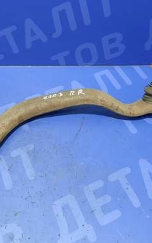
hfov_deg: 28.6
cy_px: 112
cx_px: 32
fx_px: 291
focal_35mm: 44
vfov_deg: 45.2
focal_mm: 4.6
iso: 320
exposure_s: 1/25
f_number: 2
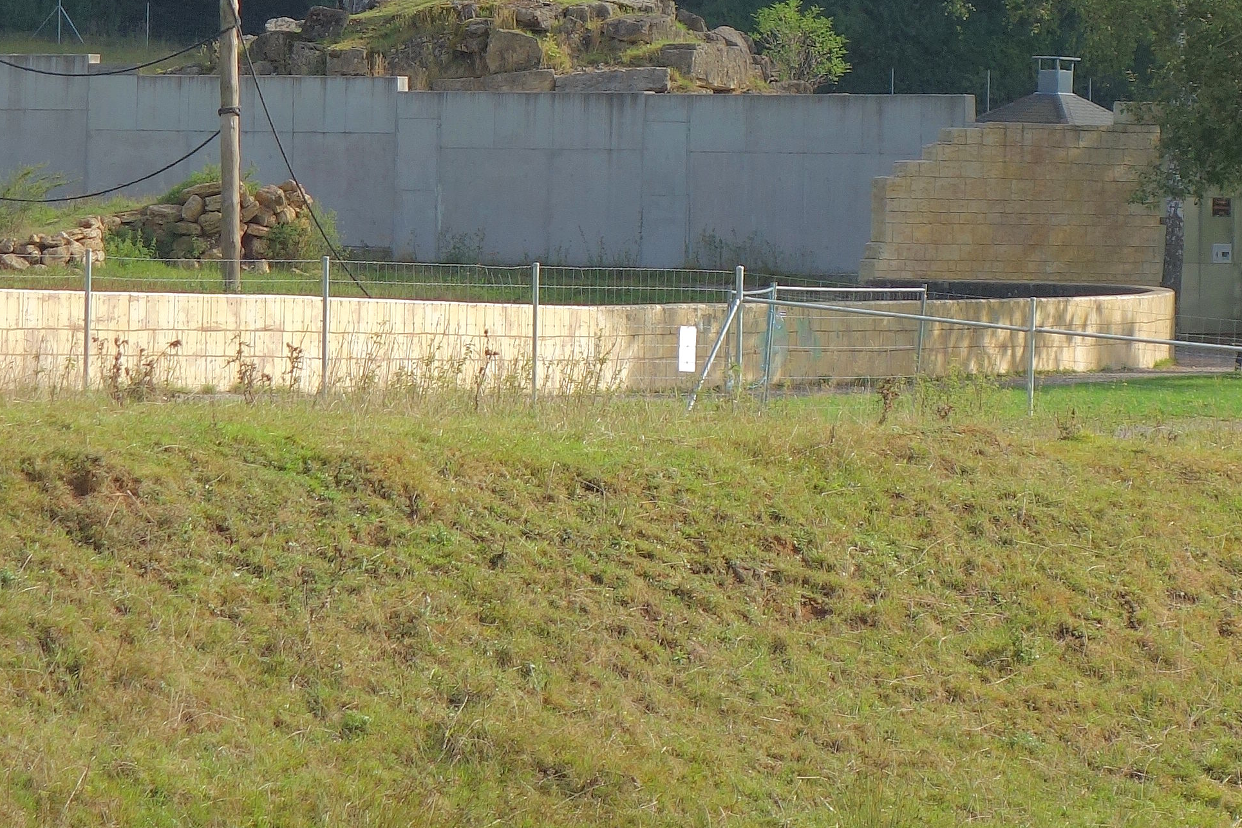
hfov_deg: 7.4
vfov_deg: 4.9
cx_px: 724
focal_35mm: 278
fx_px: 9590
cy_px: -221
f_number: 5.6
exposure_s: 1/400
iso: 125
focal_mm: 36.28
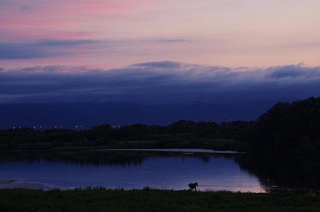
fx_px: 1171
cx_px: 160
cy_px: 106
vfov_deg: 10.3
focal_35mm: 132
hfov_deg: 15.6
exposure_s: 1/10
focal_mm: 87.5
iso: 800
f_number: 5.6
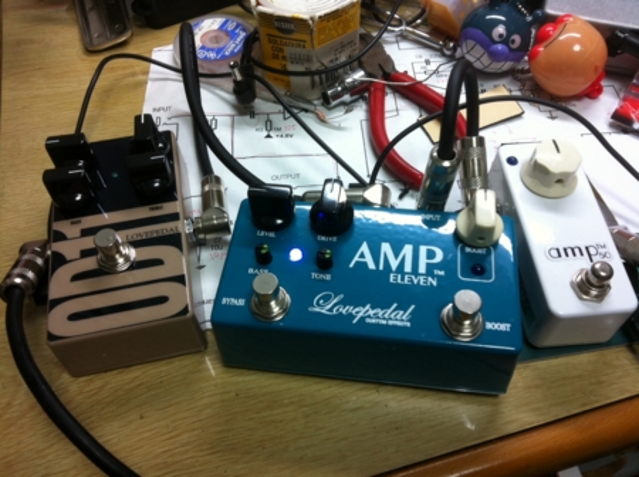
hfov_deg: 52.7
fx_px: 645
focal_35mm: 35
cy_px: 238
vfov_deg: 40.6
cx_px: 320
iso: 80
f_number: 2.8
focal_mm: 3.85
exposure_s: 1/24
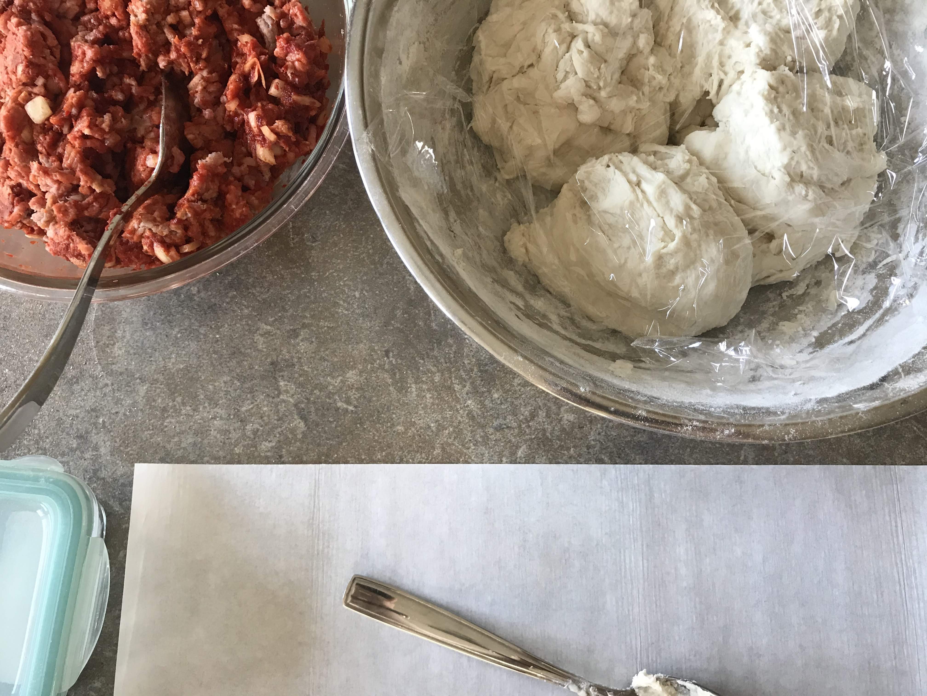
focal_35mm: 28
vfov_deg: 49.7
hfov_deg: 63.4
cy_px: 348
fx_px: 750
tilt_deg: -80.2
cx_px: 464
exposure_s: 1/20
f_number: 1.8
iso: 32
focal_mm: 3.99
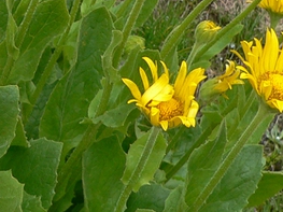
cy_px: -42
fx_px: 1144
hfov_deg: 13.2
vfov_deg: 10.4
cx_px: -164
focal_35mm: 140
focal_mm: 6
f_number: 4
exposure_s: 1/160
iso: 80
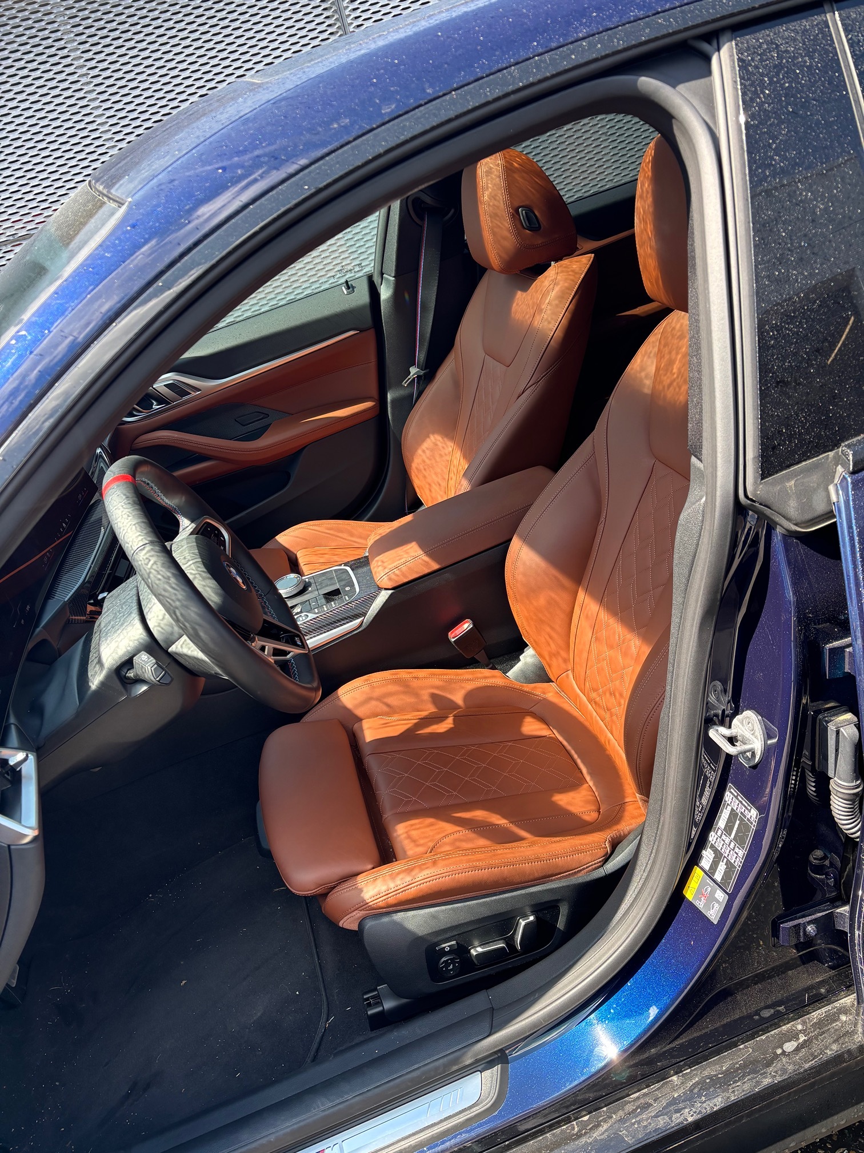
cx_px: 432
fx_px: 865
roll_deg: +14.0
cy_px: 576
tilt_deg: -27.5
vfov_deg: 67.3
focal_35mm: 26
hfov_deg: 53.1
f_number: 1.6
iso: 50
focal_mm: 5.96
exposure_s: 1/282
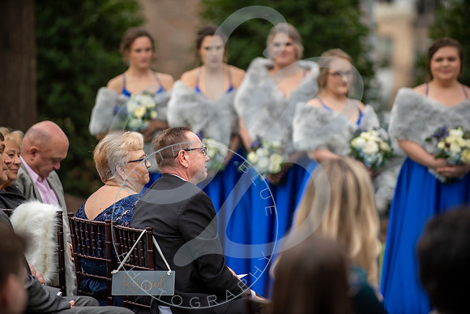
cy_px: 157
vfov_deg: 6.9
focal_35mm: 200
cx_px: 235
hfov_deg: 10.3
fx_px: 2612
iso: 640
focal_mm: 200
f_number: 2.8
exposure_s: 1/640
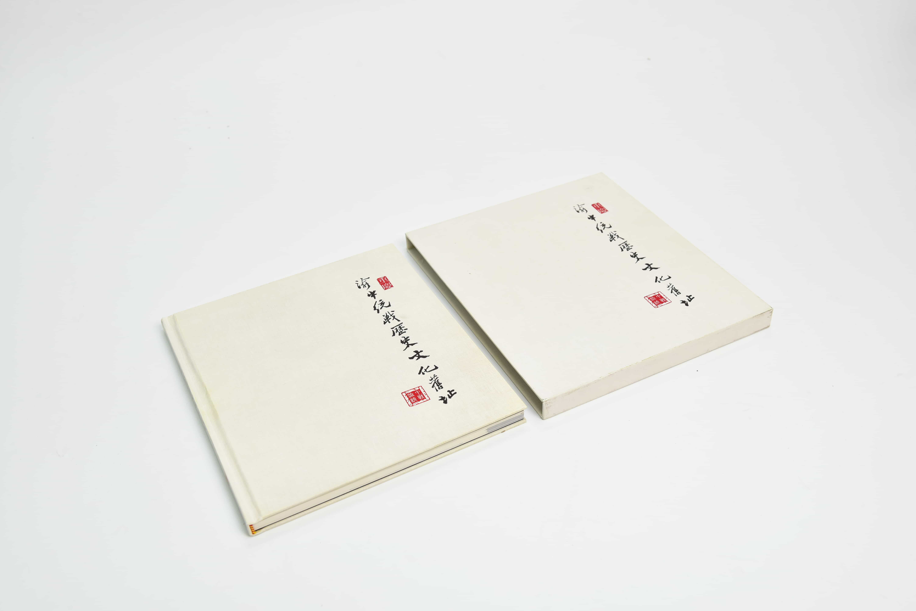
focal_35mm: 36
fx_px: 916
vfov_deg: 36.9
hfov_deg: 53.1
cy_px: 306
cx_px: 458
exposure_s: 1/30
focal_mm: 36
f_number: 7.1
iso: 400
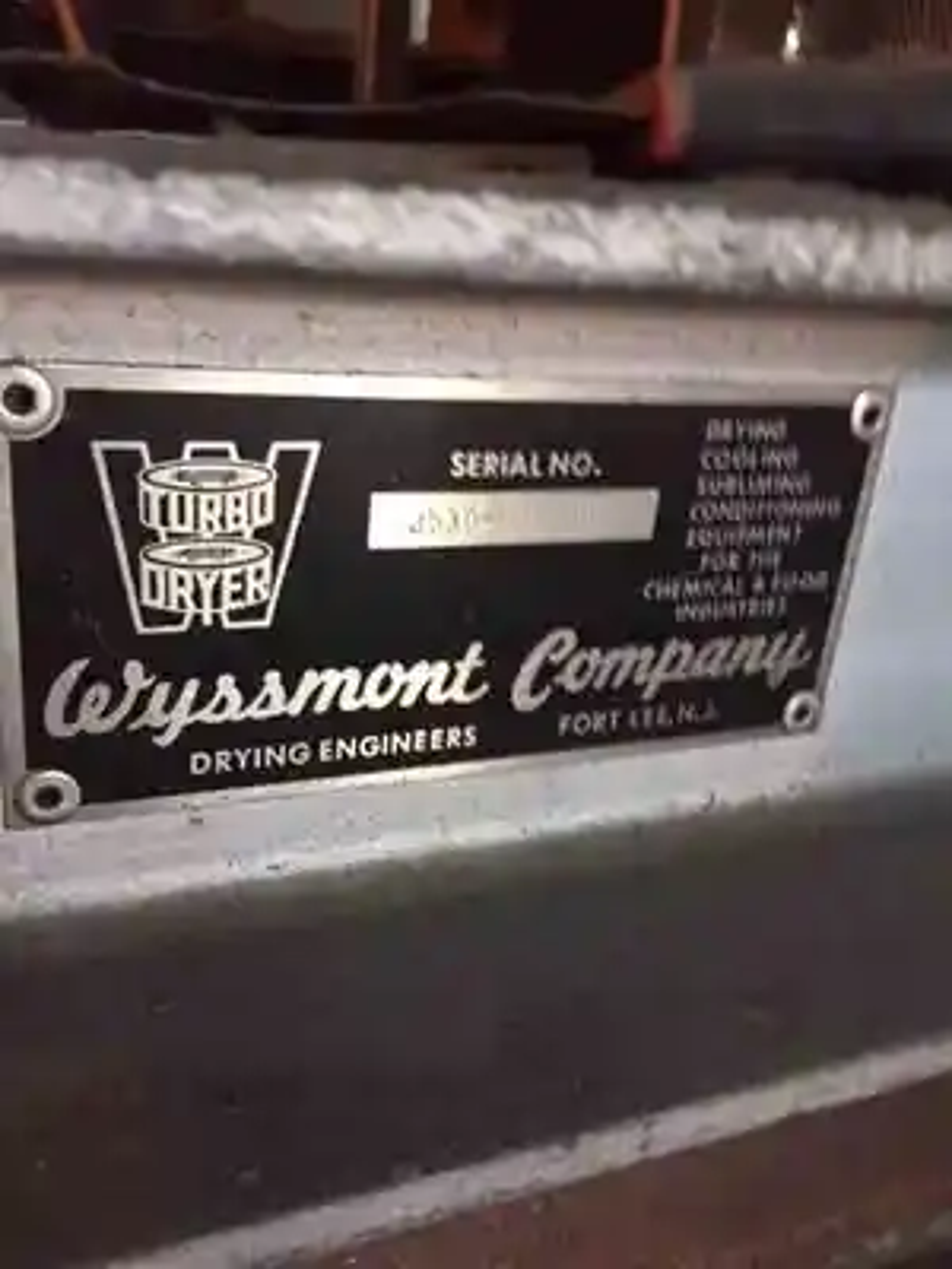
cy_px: 634
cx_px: 476
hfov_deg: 48.2
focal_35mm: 29
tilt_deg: -23.5
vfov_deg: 61.7
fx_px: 1063
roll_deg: -4.2
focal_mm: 4.15
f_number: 2.2
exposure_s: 1/15
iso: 320
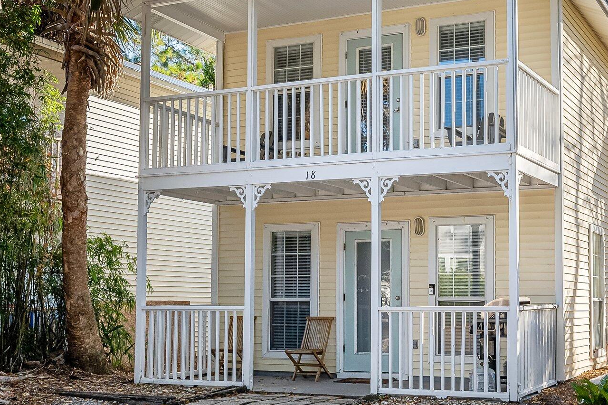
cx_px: 396
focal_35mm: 48
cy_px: 185
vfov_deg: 28.1
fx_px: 811
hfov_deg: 40.7
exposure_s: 1/640
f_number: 8
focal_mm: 20.1
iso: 400
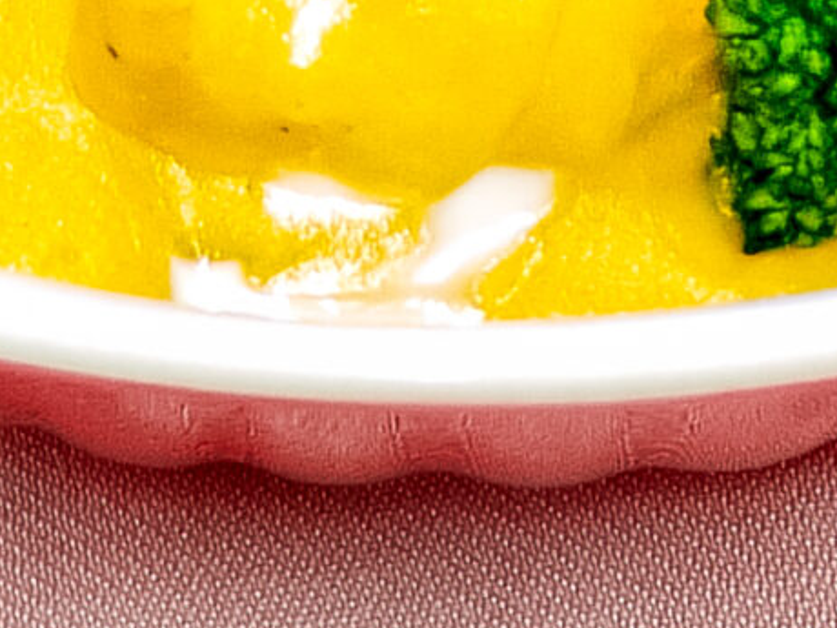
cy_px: -1038
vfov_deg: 6.4
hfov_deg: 9.1
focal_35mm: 217
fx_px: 5247
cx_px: 580
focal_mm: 14
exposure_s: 1/30
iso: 200
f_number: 3.5
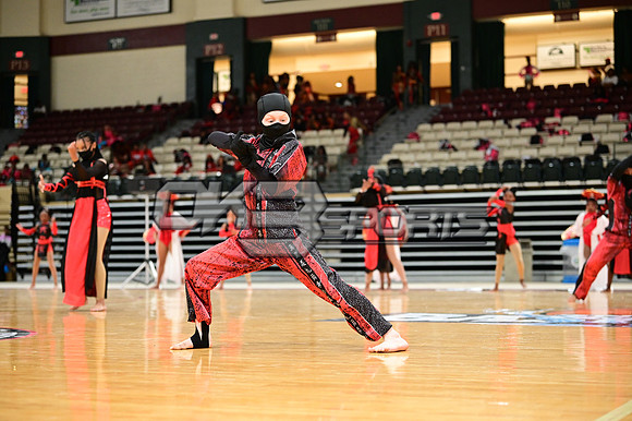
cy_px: 210
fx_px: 1228
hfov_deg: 28.9
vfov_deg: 19.4
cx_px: 316
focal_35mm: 70
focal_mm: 70
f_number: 3.2
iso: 6400
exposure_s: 1/1000
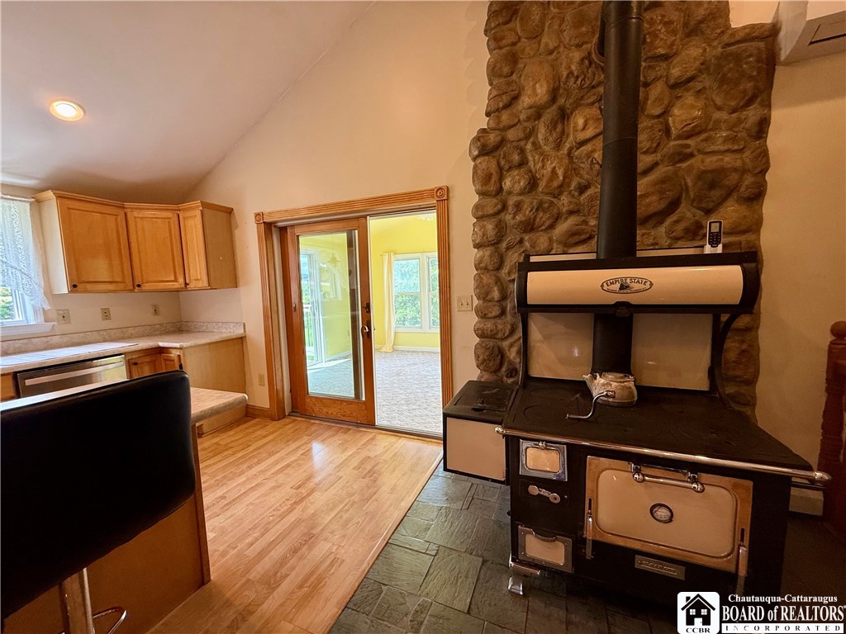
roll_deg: +1.6
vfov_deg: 85.7
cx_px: 423
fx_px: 342
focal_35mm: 14
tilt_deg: -4.5
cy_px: 317
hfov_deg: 102.1
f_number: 2.2
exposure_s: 1/120
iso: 100
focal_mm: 2.22
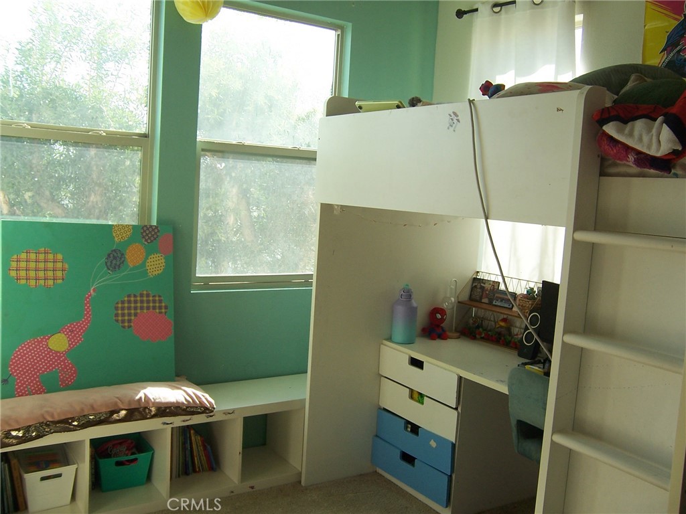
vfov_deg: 42.9
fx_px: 654
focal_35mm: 33
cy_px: 257
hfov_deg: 55.4
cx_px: 343
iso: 80
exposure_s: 1/90
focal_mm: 5.5
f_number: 3.4
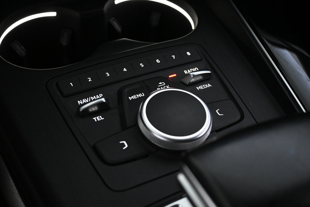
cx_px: 155
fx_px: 394
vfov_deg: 29.4
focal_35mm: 46
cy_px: 104
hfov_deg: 43.0
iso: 6400
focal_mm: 30.5
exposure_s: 1/60
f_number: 4.8
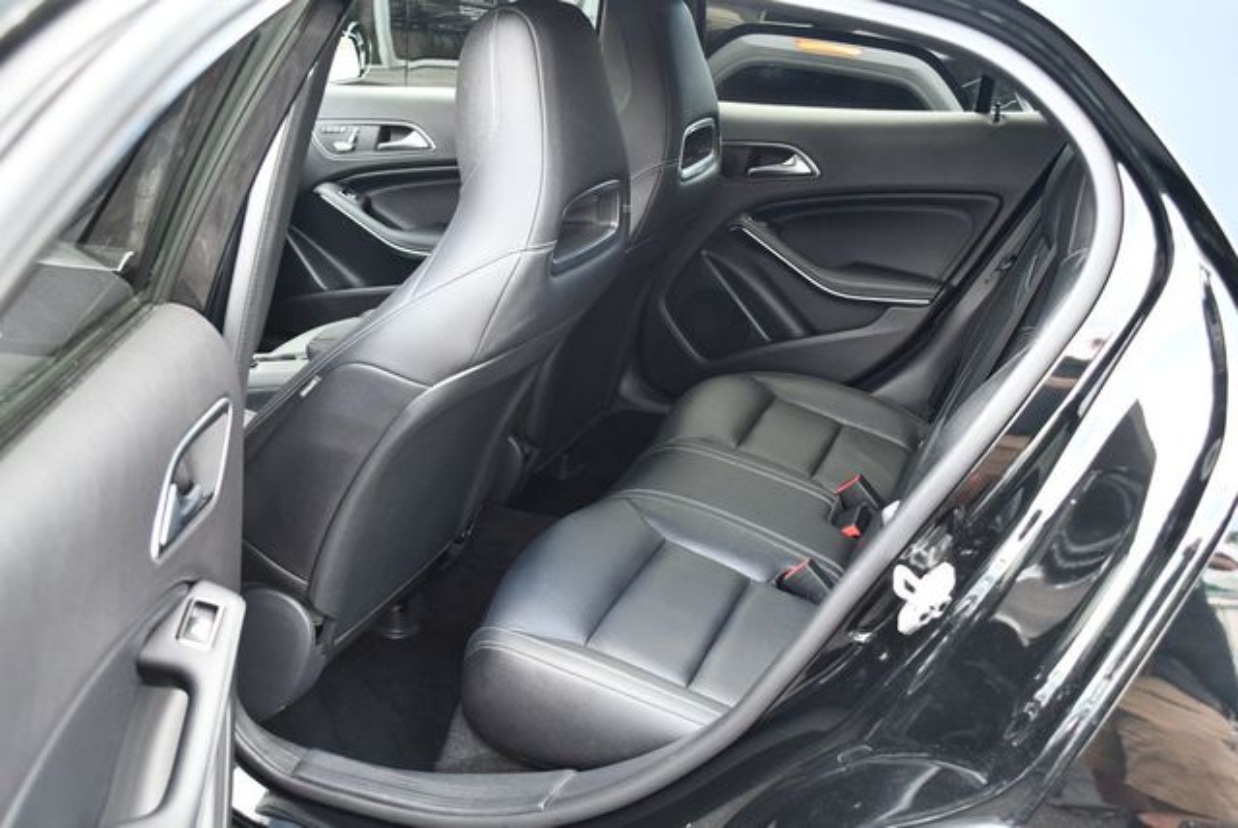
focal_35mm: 36
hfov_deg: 53.1
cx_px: 619
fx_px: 1239
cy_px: 414
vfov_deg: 36.9
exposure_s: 1/200
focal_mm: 18
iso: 800
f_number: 3.5
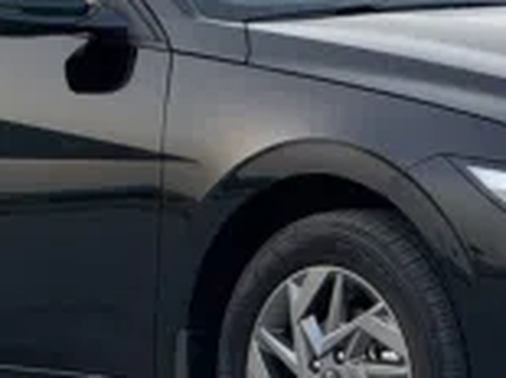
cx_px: 180
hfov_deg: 4.0
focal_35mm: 497
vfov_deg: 3.0
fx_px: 7259
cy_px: -117
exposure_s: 1/120
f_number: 2.8
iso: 50
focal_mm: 15.66
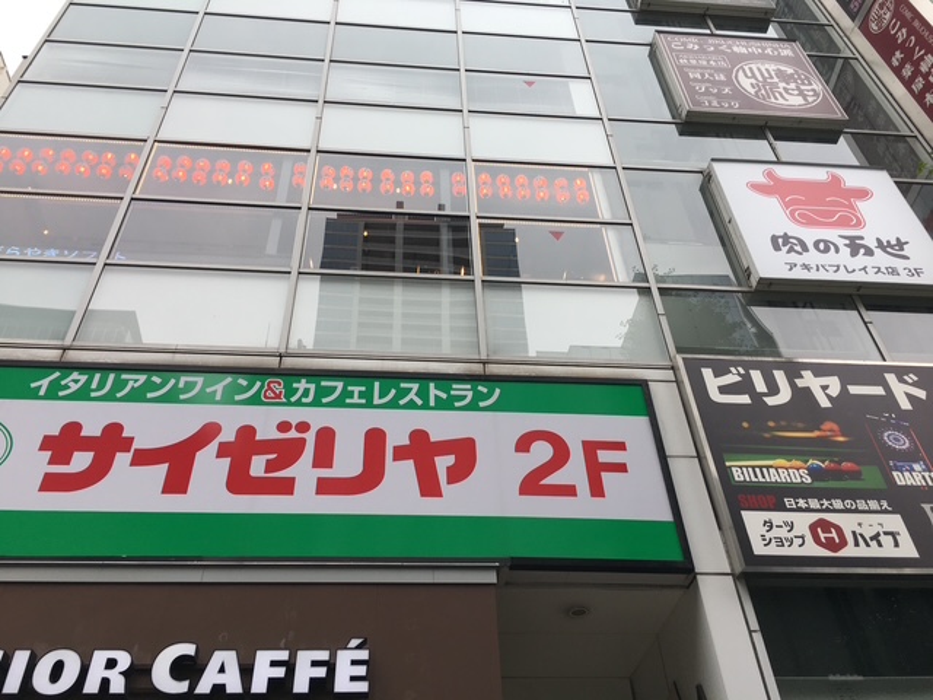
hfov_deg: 61.7
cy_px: 350
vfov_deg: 48.2
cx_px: 466
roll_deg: +2.3
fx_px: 782
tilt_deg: +42.2
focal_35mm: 29
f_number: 2.2
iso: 25
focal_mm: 4.15
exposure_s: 1/484
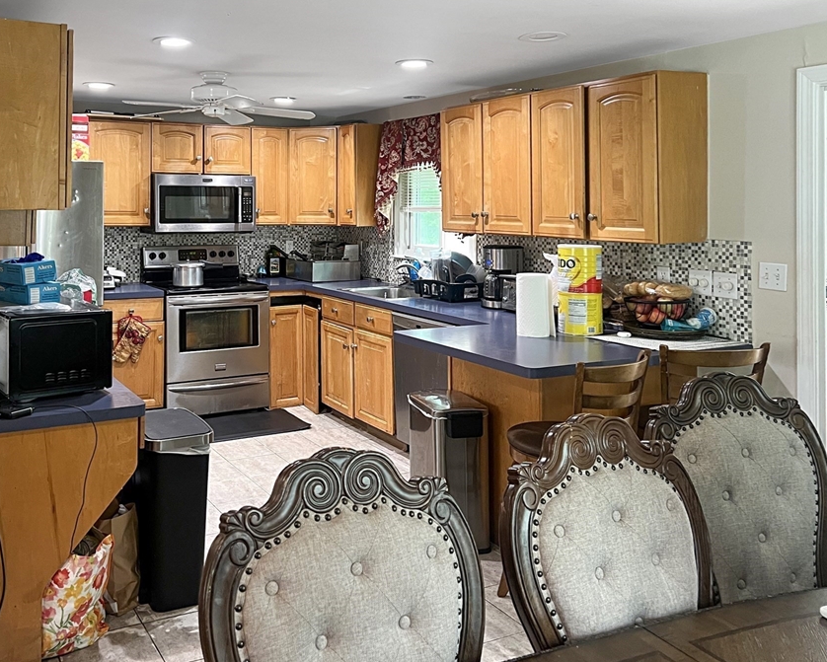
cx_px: 329
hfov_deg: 56.7
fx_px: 759
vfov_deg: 47.1
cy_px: 311
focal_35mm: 31
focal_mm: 5.7
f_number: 1.5
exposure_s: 1/60
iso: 250
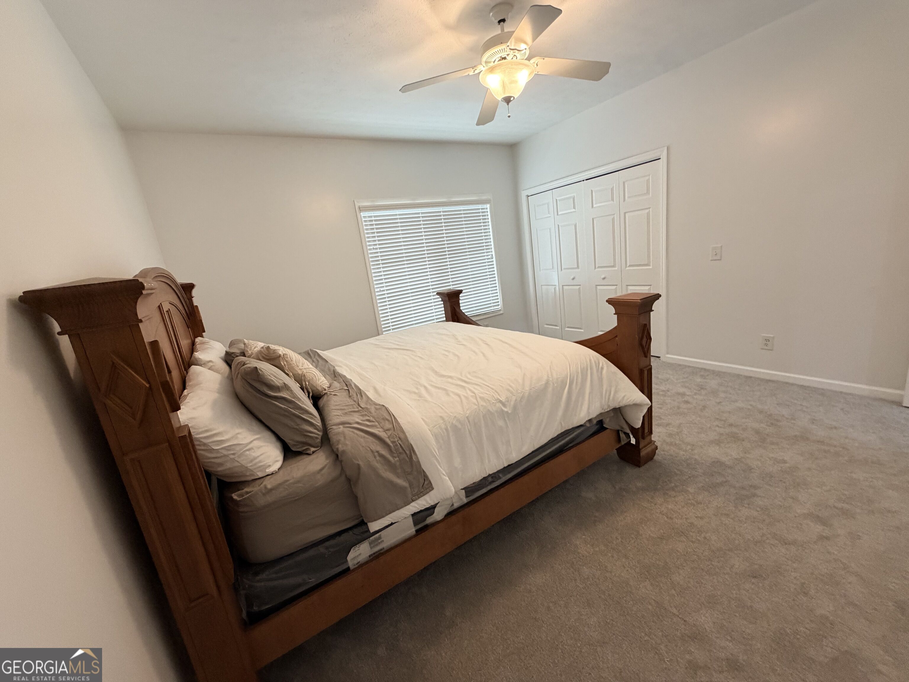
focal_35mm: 14
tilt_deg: -14.5
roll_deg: +9.0
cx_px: 454
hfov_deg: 102.1
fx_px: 368
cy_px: 341
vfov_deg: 85.7
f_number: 2.2
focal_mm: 2.22
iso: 250
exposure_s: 1/60
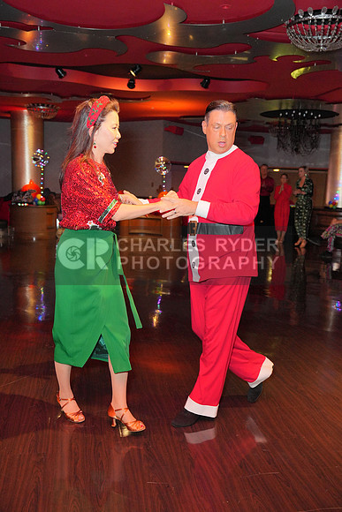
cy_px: 256
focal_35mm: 35
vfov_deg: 54.4
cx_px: 171
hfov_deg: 37.9
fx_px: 498
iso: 4000
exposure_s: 1/200
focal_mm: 35
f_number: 4
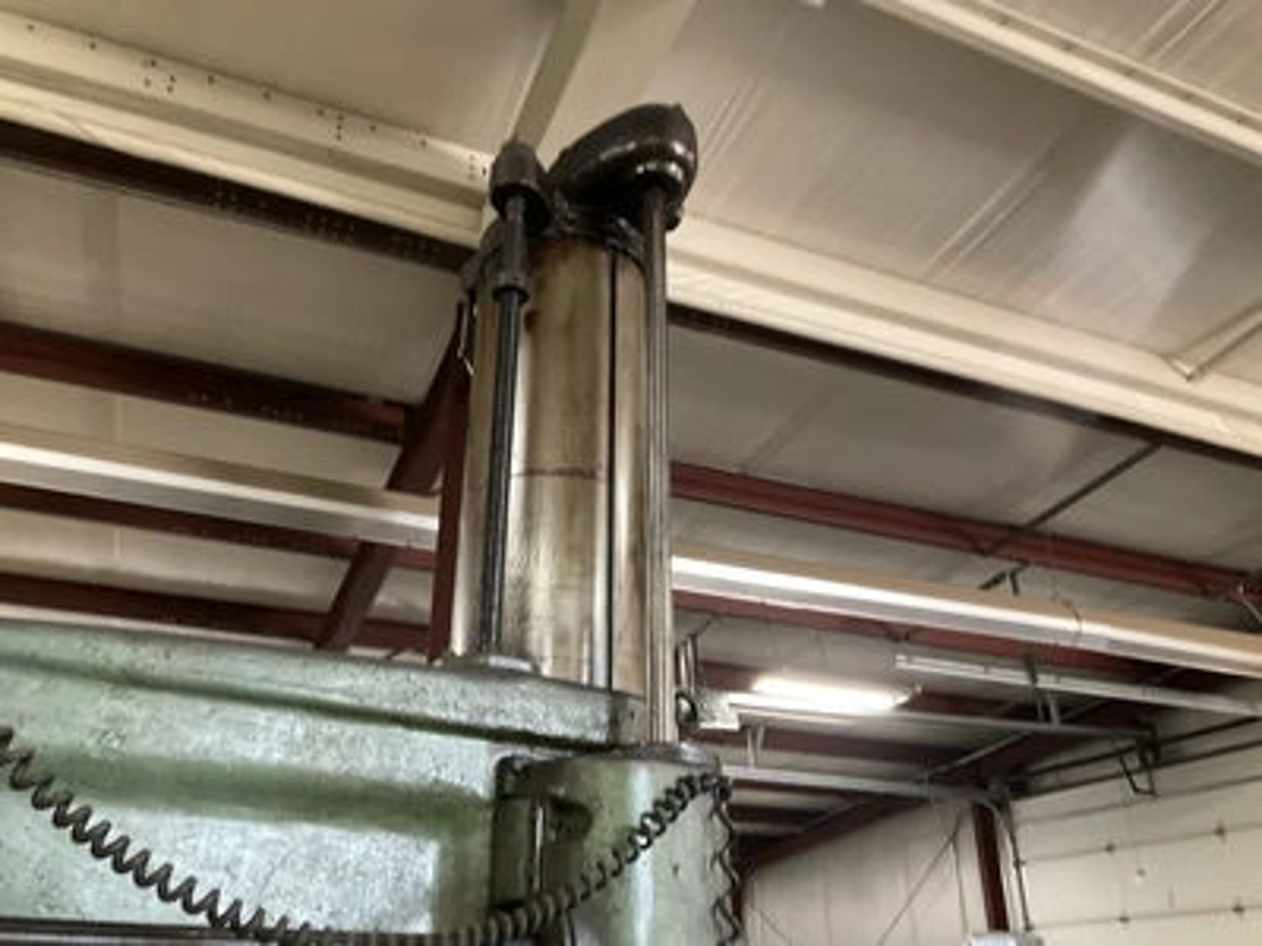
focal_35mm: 29
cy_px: 473
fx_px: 1057
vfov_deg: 48.2
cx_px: 631
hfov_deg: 61.7
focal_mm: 3
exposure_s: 1/40
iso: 200
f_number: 1.8
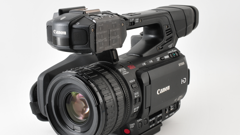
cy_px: 74
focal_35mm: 63
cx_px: 120
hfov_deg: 33.3
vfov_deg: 19.1
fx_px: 401
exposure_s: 1/250
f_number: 18
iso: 200
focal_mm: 40
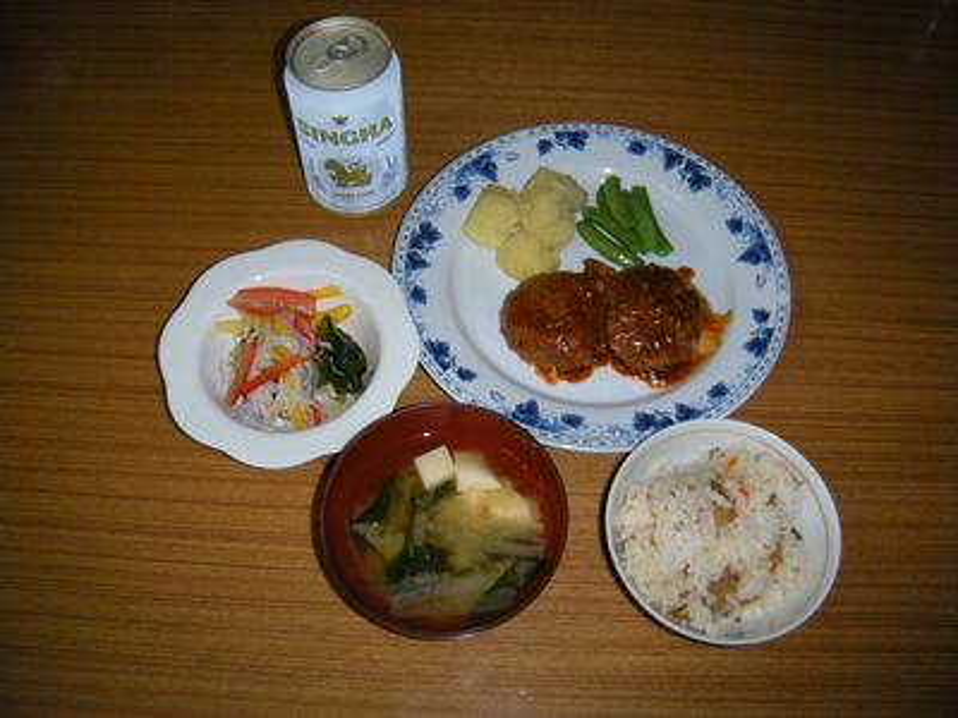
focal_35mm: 35
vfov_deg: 40.7
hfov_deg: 52.6
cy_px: 359
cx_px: 479
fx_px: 969
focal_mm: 5.9
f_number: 3.8
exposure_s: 1/39.8
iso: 200
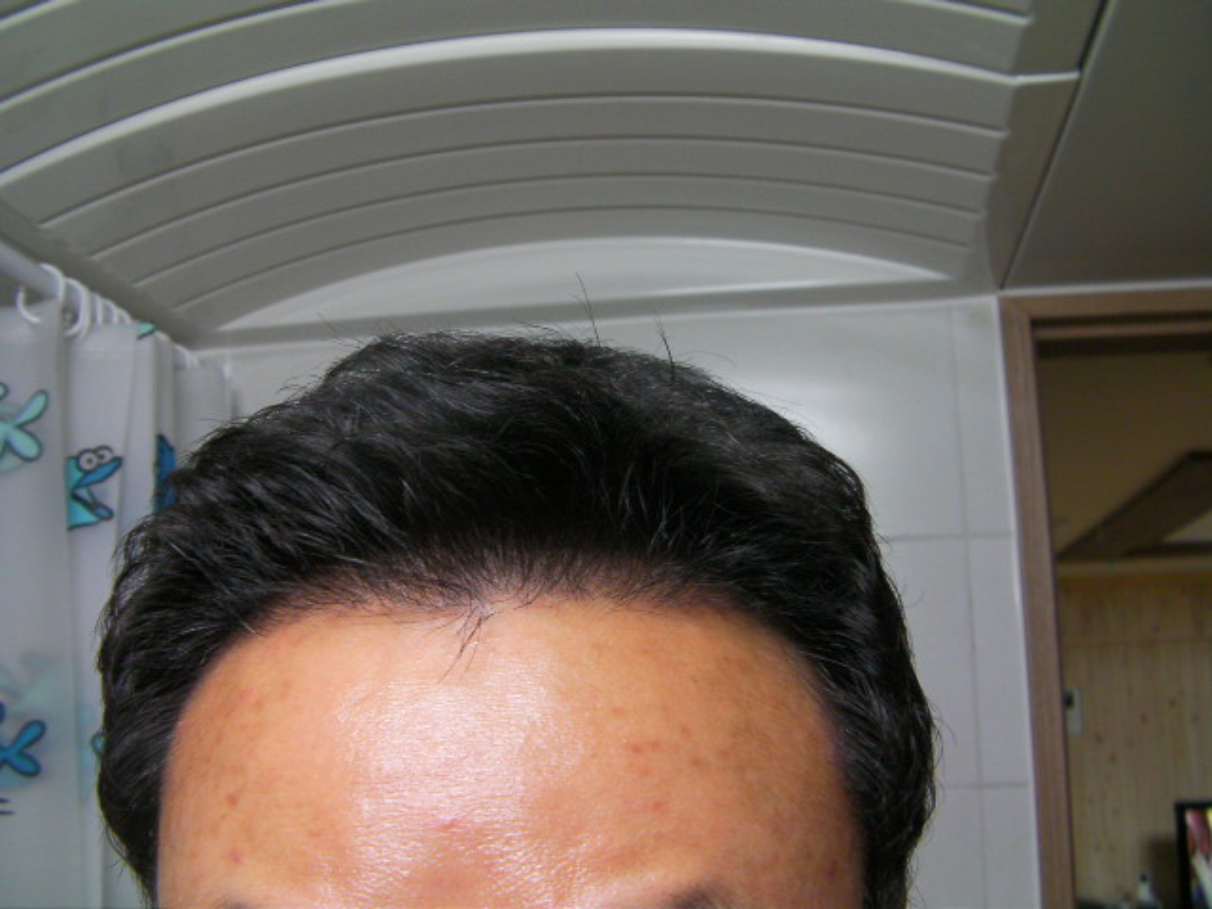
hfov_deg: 49.0
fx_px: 1330
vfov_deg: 37.7
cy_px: 454
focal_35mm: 38
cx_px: 606
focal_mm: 6.8
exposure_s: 1/30
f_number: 3.5
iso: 167
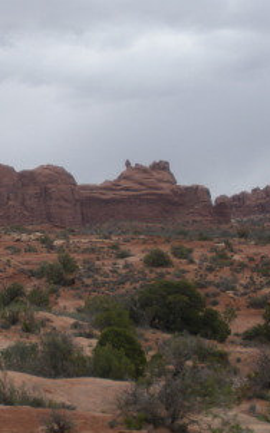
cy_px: 205
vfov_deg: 25.5
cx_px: 46
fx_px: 956
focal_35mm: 81
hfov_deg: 15.9
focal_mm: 6.3
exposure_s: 1/817
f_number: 3.5
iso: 64
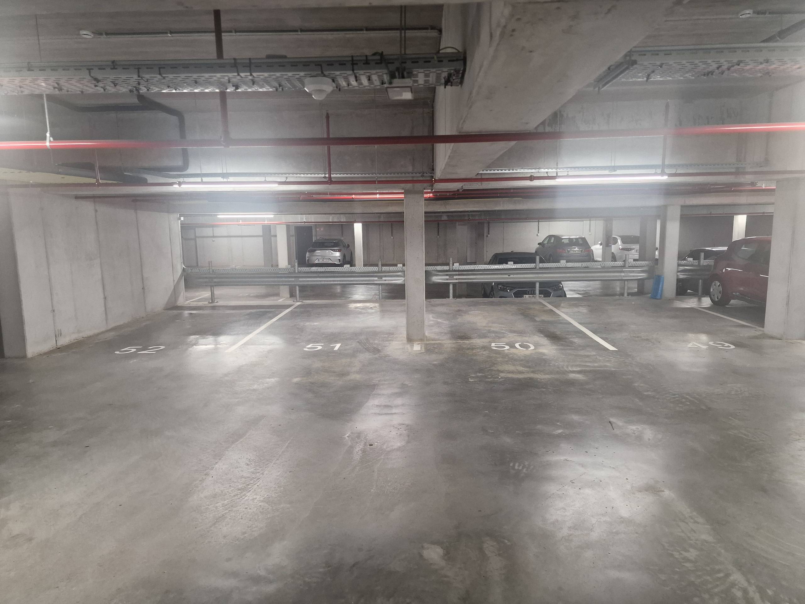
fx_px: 535
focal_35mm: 23
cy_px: 302
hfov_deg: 73.9
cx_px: 402
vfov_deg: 58.9
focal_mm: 6.4
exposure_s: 1/100
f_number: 1.8
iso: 400
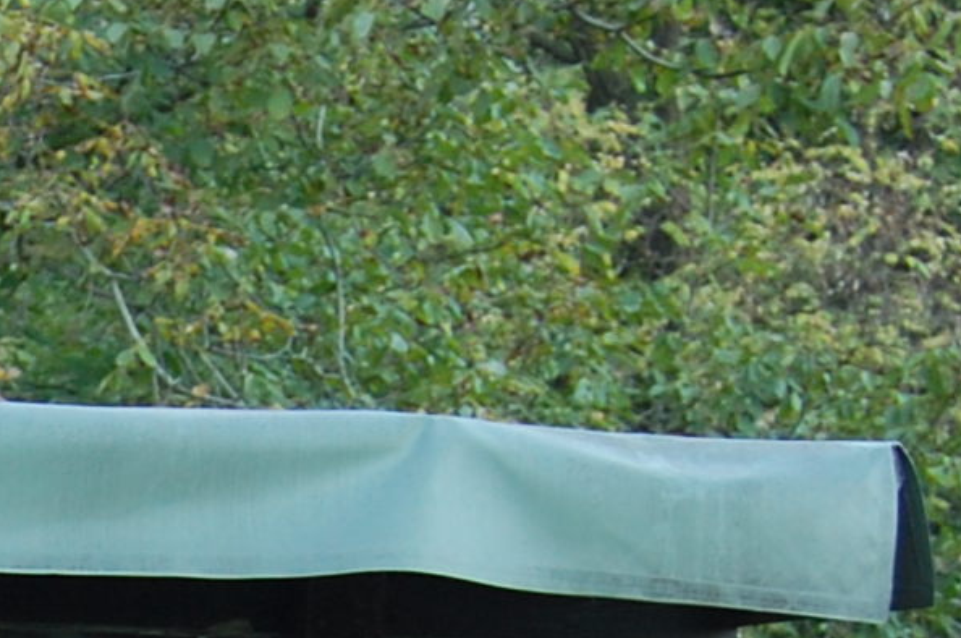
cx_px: -495
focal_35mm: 148
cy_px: 1090
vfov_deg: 8.9
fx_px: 3944
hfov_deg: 13.1
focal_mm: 26
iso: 400
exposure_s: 1/80
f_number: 4.5
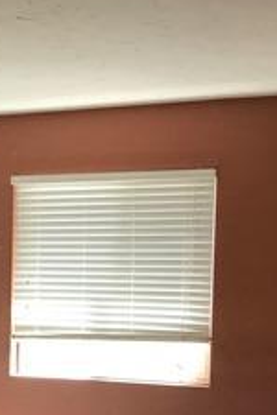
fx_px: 958
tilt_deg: -4.9
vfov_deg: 23.9
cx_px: -28
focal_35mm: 83
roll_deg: -0.7
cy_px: 362
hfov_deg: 16.0
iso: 32
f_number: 1.8
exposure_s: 1/23
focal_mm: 3.99
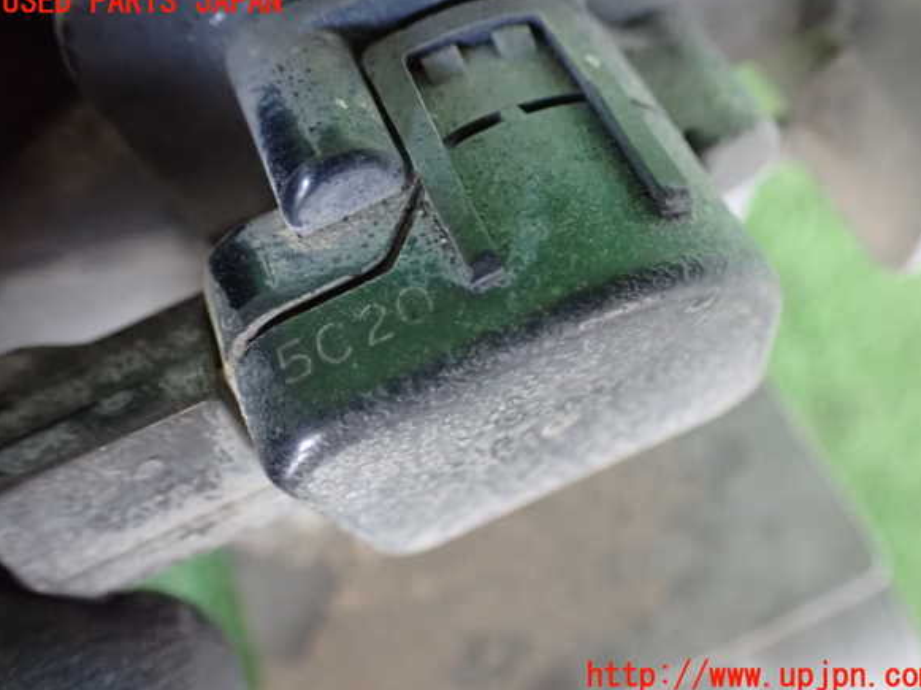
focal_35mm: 31
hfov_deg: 58.4
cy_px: 339
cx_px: 469
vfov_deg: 45.4
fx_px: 824
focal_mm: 5.4
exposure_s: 1/30
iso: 1250
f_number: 2.3
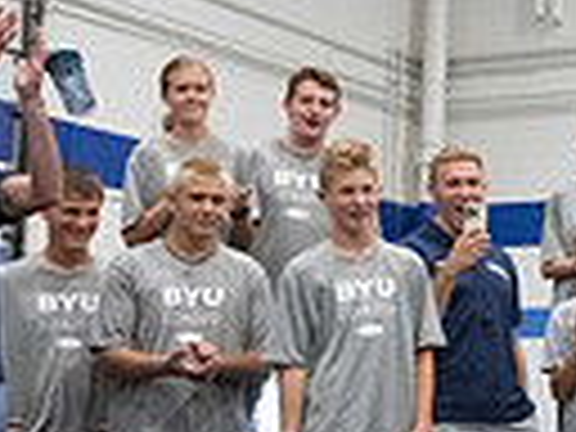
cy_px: 214
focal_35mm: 113
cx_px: 824
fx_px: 1880
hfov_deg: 16.2
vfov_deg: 13.1
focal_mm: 26
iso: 10000
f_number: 4
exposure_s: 1/320
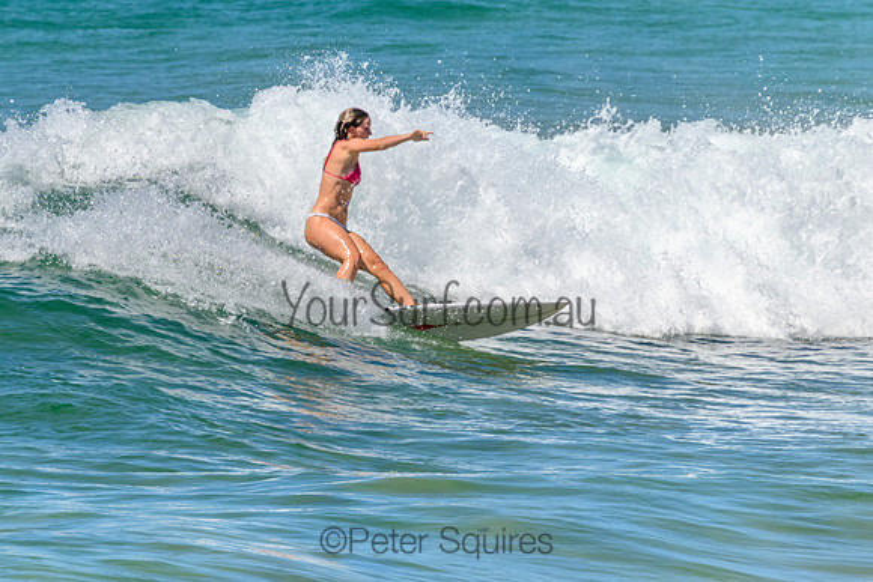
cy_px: 243
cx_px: 319
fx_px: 26694
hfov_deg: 1.9
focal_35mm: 1101
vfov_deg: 1.3
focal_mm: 800
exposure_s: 1/2000
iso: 1000
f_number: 11
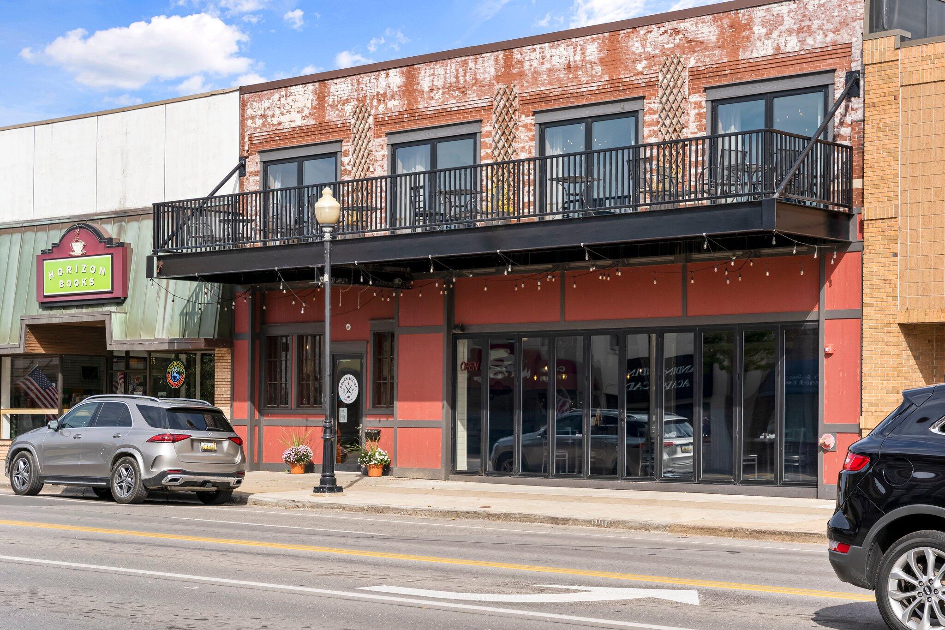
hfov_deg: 28.8
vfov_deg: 19.5
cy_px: 315
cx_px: 472
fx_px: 1837
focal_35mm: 70
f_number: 8
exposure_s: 1/1000
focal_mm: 70
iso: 320
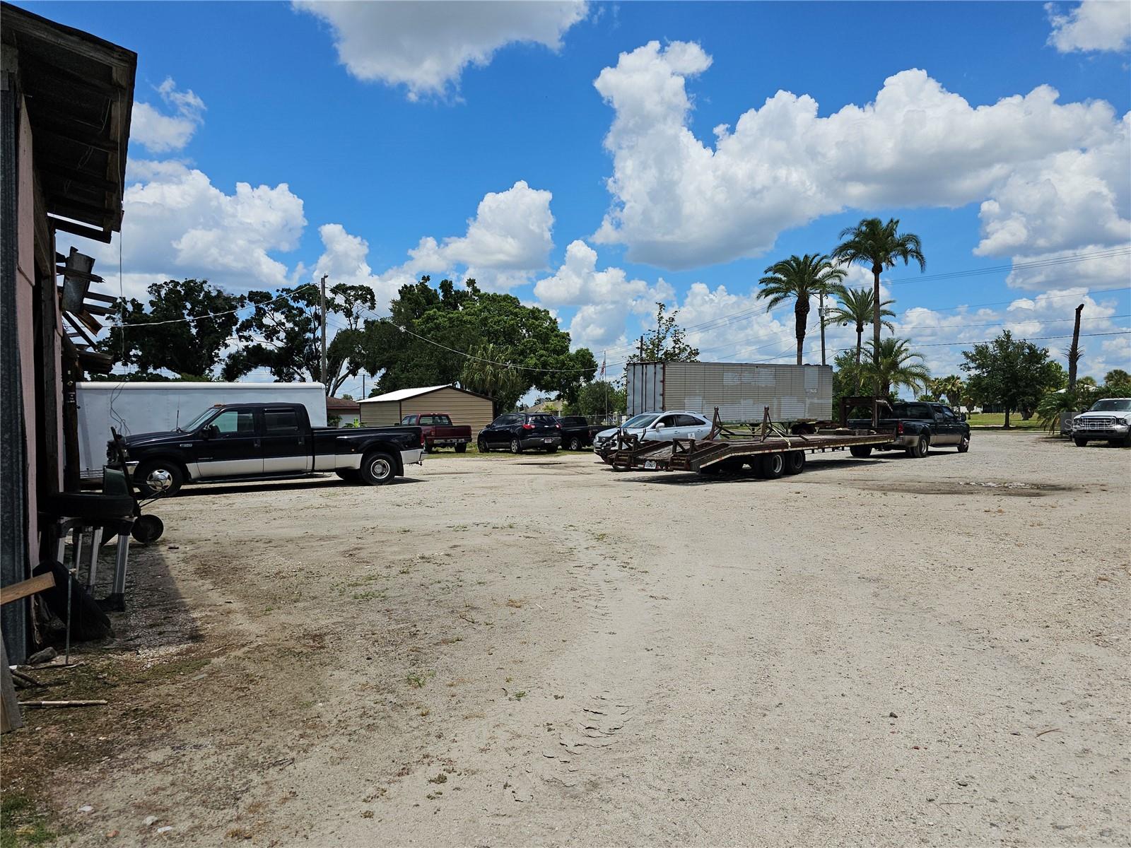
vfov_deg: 58.9
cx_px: 566
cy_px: 424
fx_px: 751
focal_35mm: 23
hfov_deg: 73.9
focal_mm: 6.3
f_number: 1.7
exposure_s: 1/1429
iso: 10
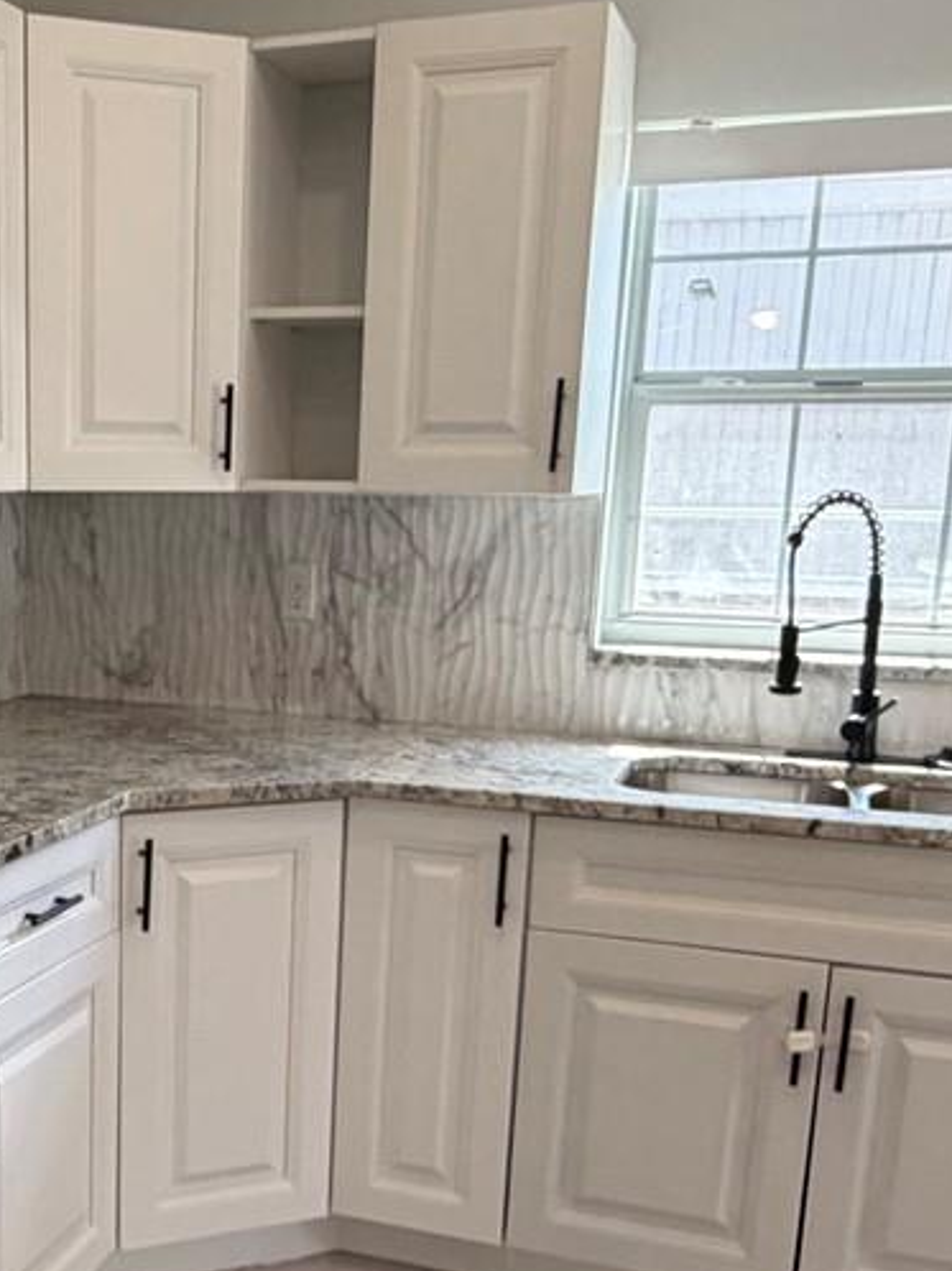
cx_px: 148
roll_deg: -0.6
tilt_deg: -14.6
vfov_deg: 41.4
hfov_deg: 31.1
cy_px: 881
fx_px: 1652
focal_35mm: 45
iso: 250
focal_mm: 2.22
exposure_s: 1/120
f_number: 2.2
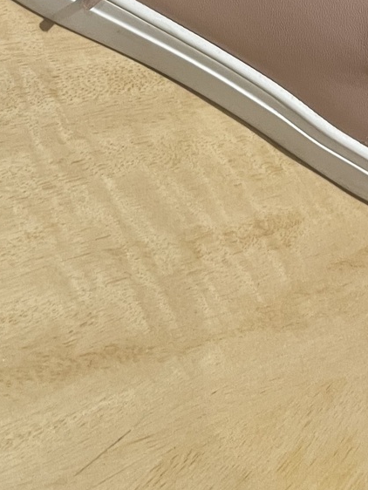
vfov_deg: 22.7
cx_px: 218
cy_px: -191
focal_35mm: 74
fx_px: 1048
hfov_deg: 19.9
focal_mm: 5.1
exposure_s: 1/50
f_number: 1.6
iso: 160
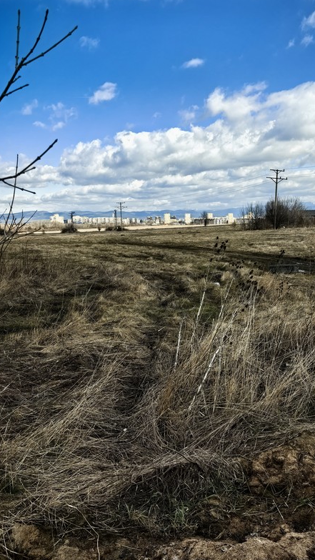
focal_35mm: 30
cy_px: 281
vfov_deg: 64.3
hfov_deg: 38.9
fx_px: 445
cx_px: 172
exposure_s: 1/5435
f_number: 2
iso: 200
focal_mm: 6.98
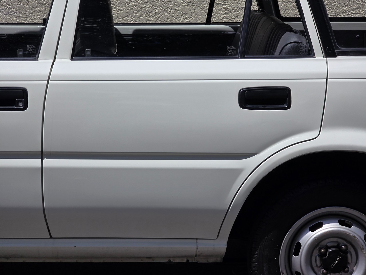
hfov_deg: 17.1
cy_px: 138
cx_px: 183
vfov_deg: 12.9
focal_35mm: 115
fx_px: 1216
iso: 64
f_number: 3.4
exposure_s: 1/2497
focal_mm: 18.6
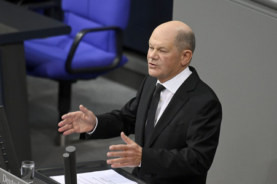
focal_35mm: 410
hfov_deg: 5.0
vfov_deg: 3.3
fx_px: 3152
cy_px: 92
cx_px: 138
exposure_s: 1/400
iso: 8000
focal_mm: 410
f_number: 5.6
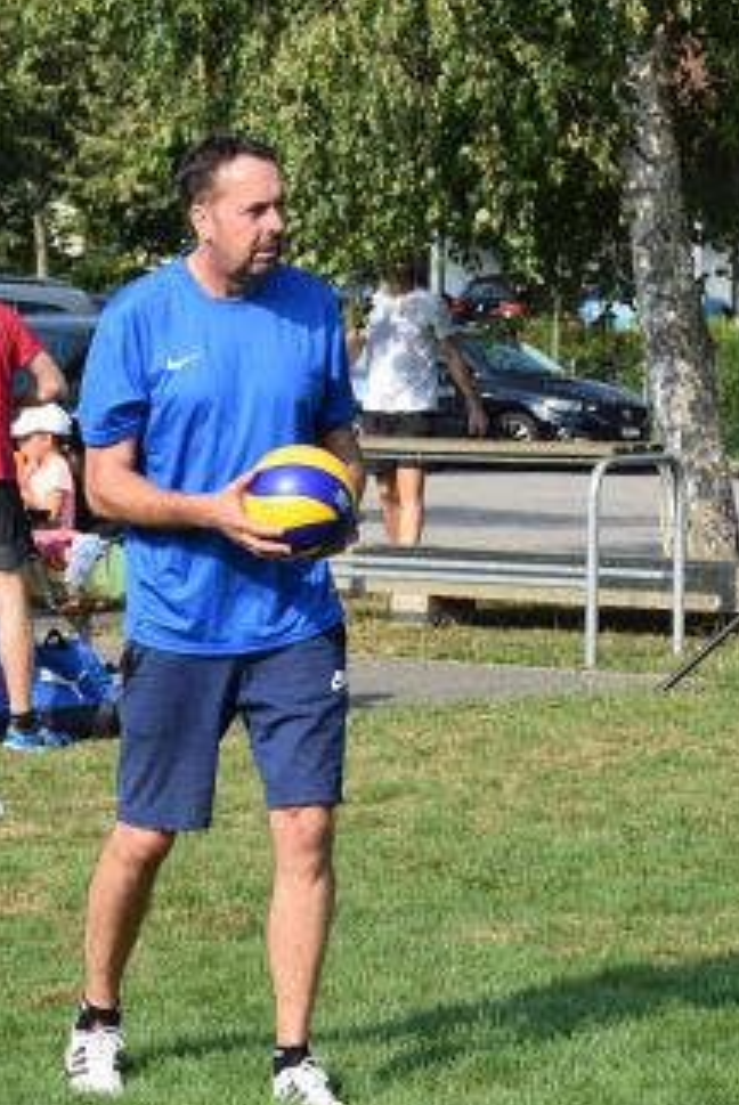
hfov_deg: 8.8
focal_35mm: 156
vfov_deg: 13.2
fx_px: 4793
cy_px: 616
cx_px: 269
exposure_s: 1/320
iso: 200
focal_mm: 70
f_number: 9
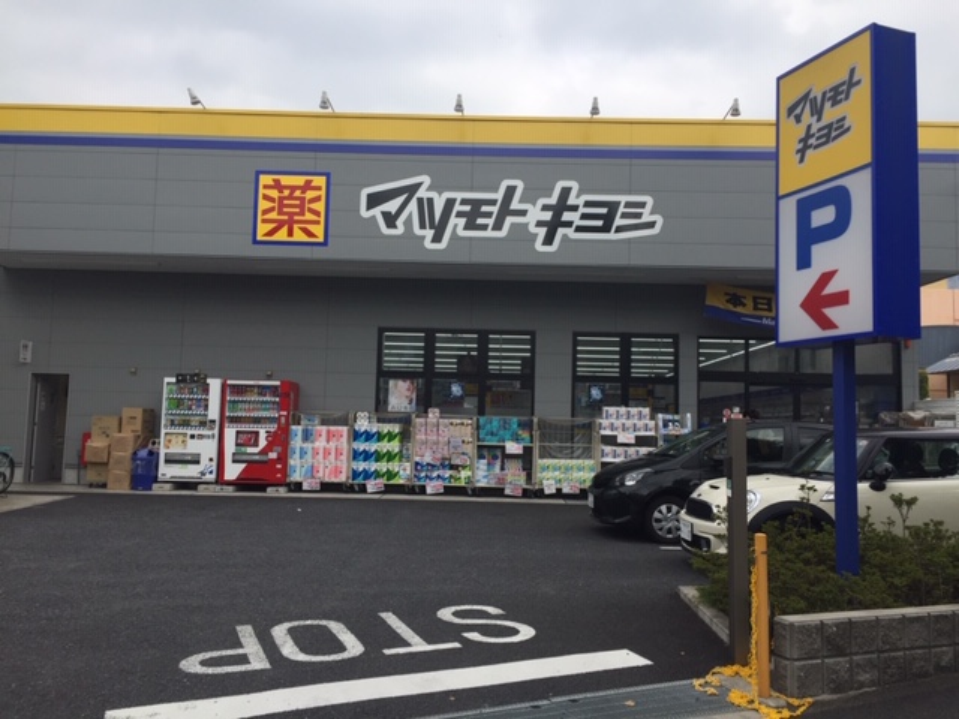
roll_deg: -4.0
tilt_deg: +5.0
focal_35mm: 29
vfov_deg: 48.2
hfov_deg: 61.7
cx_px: 480
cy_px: 360
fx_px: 803
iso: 32
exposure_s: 1/1319
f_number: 2.2
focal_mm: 4.15
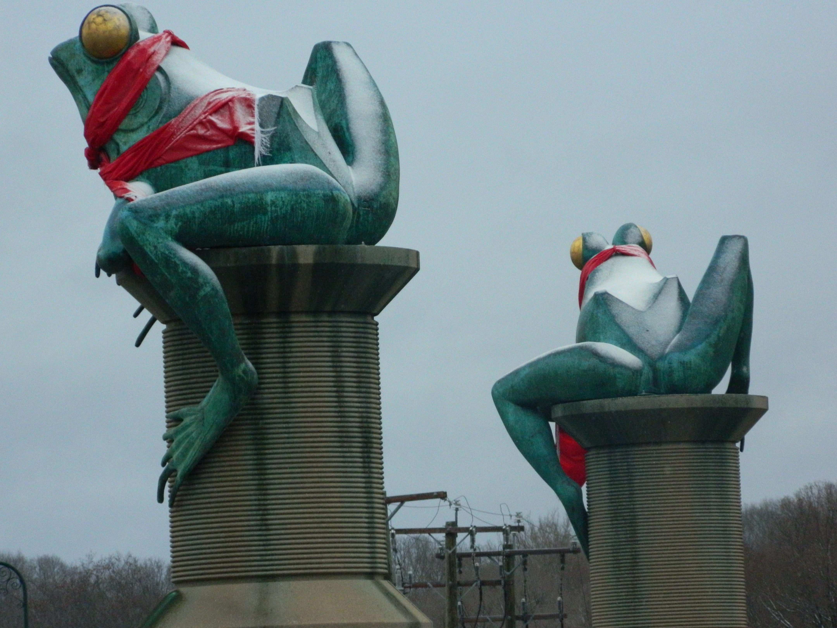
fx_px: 8028
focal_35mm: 332
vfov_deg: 4.5
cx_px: 418
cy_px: 314
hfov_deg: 6.0
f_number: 5.6
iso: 400
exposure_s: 1/500
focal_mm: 59.7
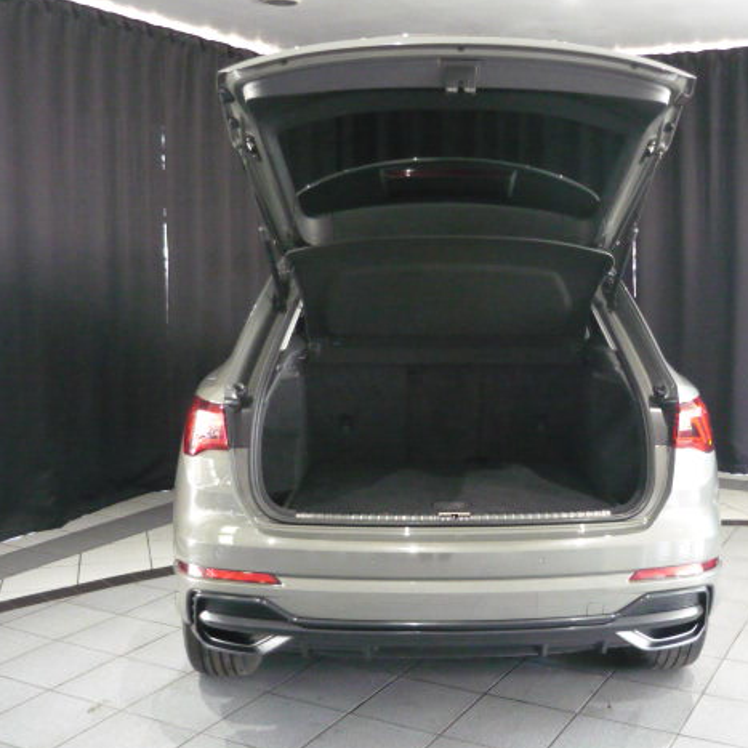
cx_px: 448
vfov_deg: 41.9
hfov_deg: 41.7
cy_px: 375
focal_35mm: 40
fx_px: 978
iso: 800
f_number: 2.8
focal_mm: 5.5
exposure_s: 1/20
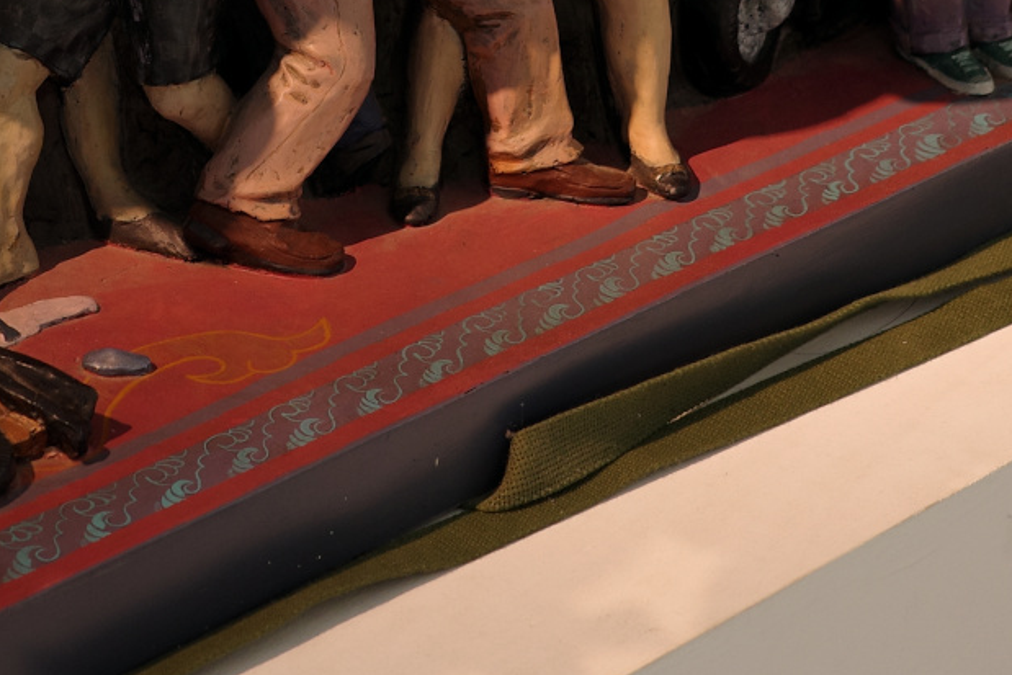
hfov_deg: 16.5
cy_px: -247
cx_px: 572
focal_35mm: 124
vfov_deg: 10.8
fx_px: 3486
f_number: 2.8
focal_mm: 26
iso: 100
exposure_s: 1/60
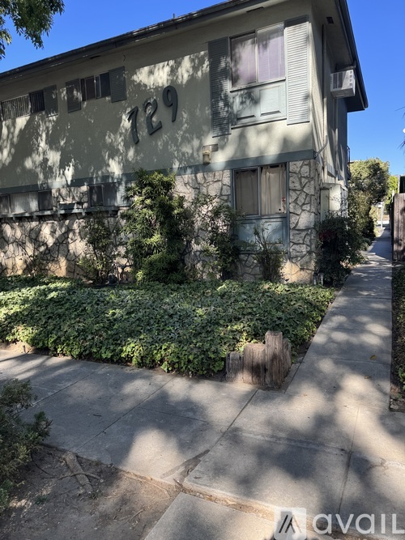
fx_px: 375
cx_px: 202
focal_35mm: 24
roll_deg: +1.4
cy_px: 270
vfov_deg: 71.6
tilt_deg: -9.6
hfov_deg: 56.8
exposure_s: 1/527
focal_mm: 6.76
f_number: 1.78
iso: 80
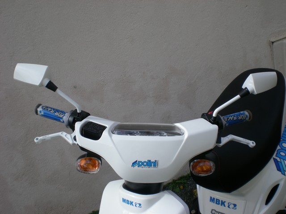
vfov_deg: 32.9
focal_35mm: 44
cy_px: 107
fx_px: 364
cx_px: 143
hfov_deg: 42.9
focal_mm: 7.4
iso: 50
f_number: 4.9
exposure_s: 1/264
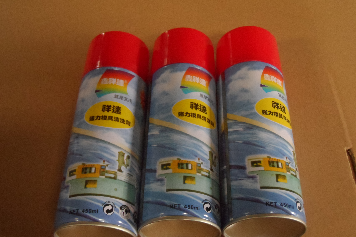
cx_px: 179
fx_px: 425
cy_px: 131
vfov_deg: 31.2
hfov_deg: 45.4
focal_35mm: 43
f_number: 3.7
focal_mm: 6.8
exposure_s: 1/30
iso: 800
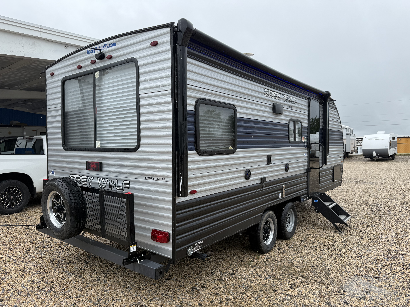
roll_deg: +0.4
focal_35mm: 24
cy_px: 154
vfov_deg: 56.8
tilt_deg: -1.3
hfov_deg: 71.6
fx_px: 284
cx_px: 205
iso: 80
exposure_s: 1/2000
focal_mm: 6.76
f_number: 1.78
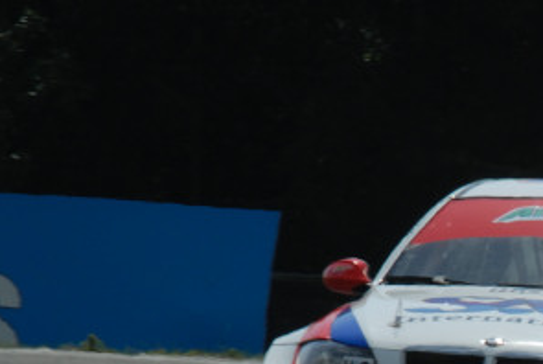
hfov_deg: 1.2
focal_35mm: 1707
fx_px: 25799
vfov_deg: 0.8
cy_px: 419
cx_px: 617
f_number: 20
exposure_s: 1/200
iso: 400
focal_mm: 420
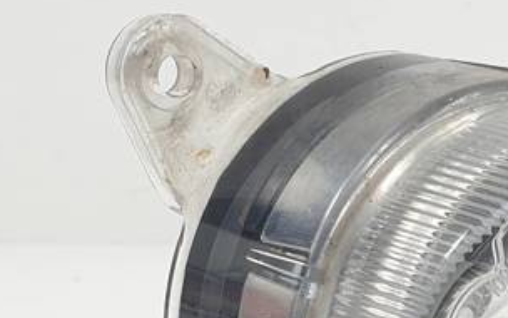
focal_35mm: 58
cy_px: 282
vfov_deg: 21.9
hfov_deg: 32.5
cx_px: 498
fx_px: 803
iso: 50
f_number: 2.4
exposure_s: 1/166
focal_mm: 4.3
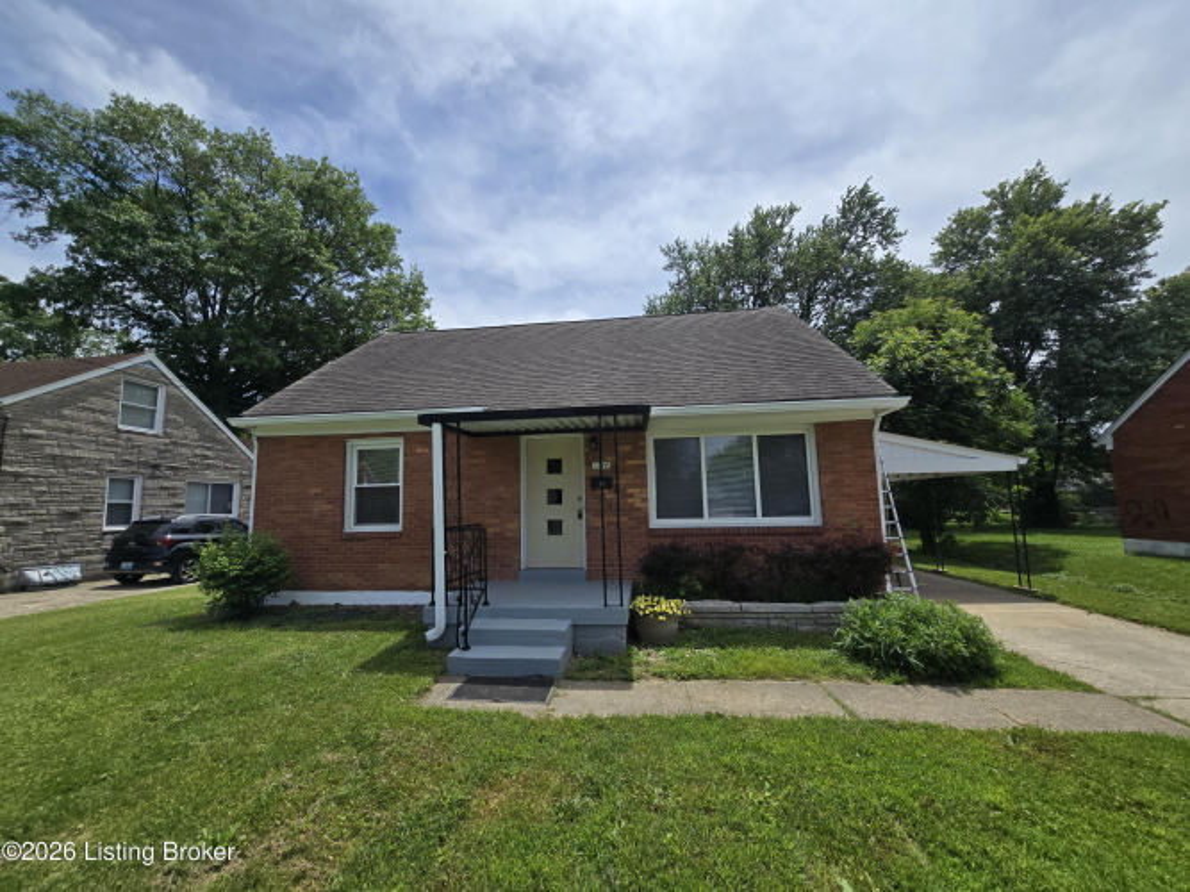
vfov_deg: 89.9
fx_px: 447
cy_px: 446
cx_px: 595
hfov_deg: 106.2
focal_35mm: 13
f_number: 2.2
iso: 50
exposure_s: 1/3220
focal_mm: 2.2
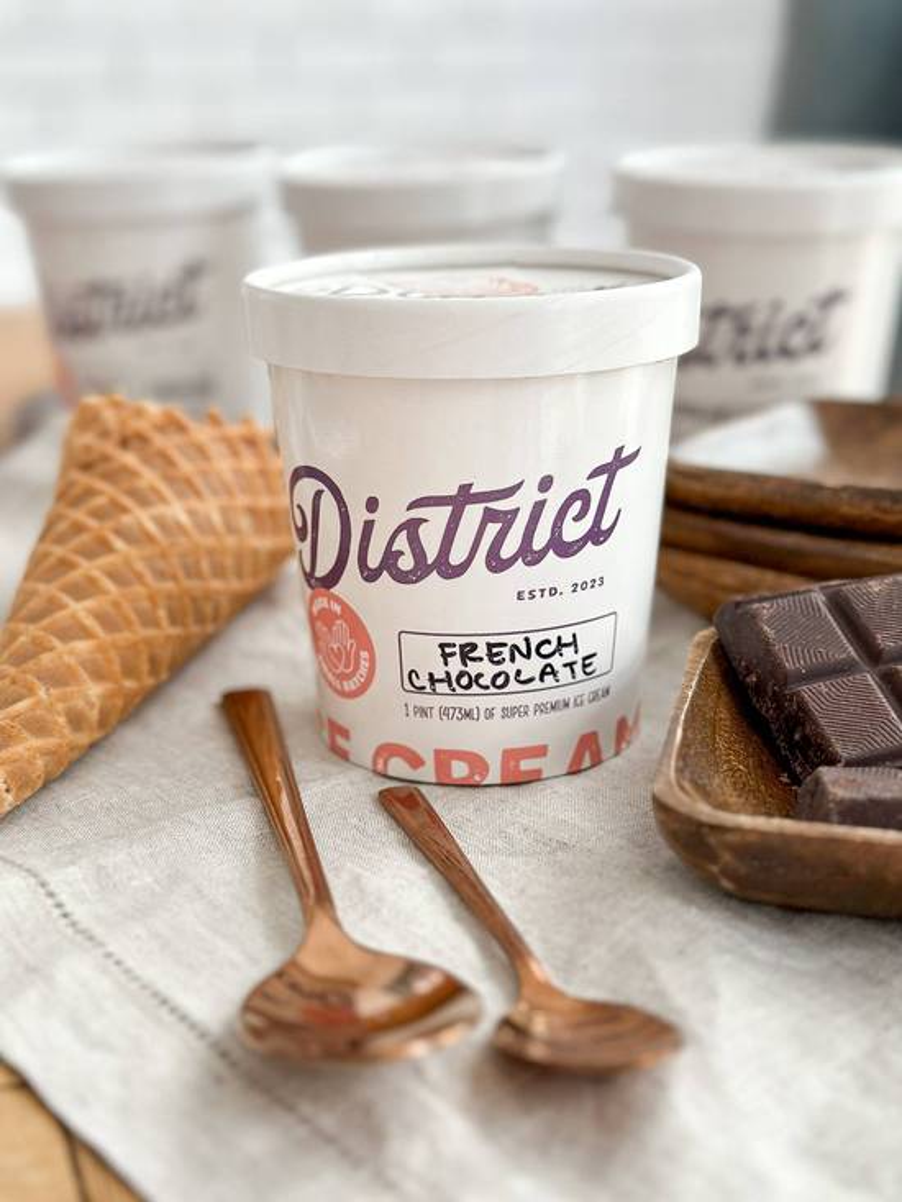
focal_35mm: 48
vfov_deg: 39.7
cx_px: 451
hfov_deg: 30.3
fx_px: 1667
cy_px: 601
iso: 100
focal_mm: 6.86
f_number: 1.8
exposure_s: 1/125
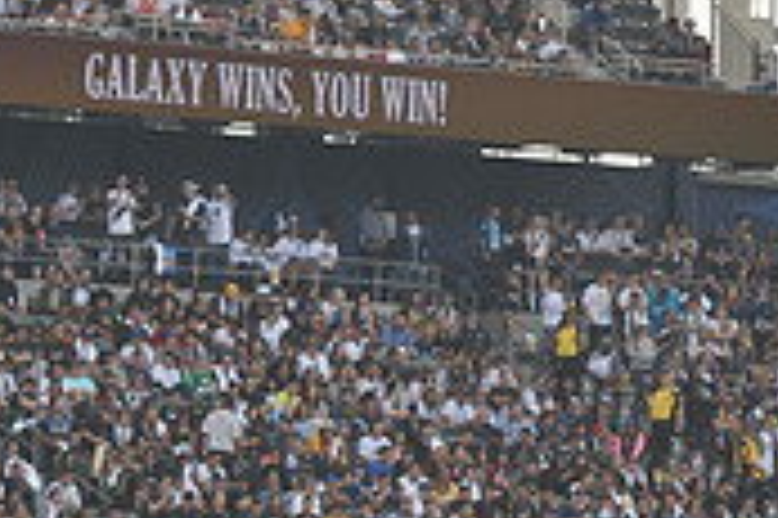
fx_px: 9025
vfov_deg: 3.3
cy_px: 234
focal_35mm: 418
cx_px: 99
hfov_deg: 4.9
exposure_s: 1/2500
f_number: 3.5
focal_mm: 125
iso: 320
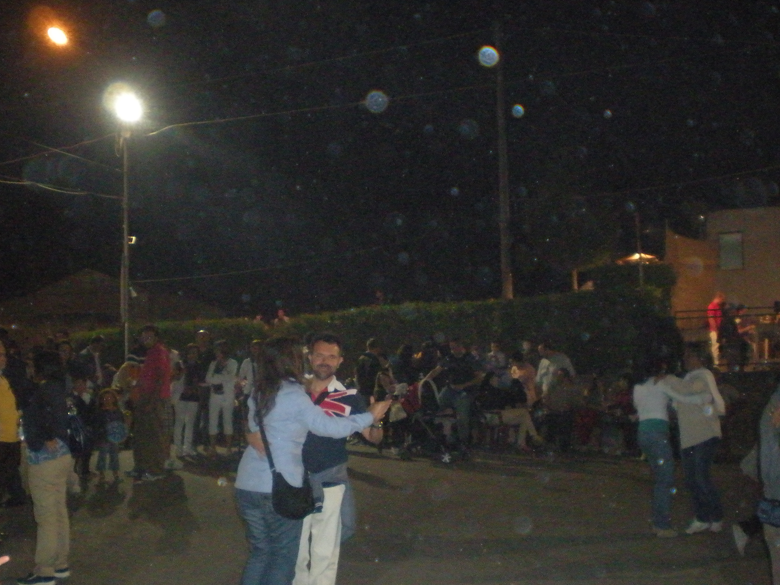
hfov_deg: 43.8
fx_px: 969
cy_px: 330
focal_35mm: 43
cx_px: 350
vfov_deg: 33.6
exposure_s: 1/60
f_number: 3.1
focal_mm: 6.3
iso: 800
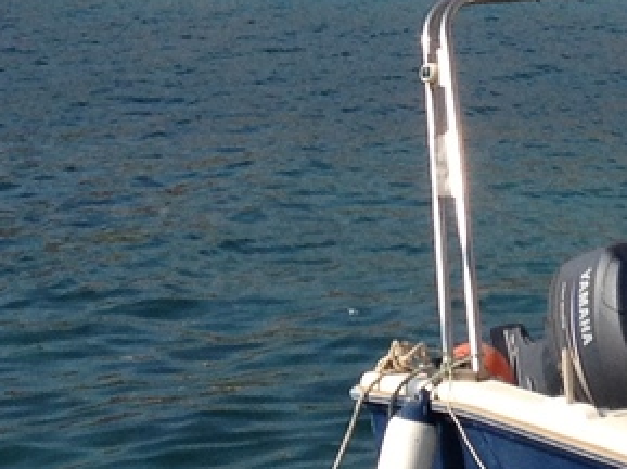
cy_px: -287
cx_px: 564
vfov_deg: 7.5
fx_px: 3510
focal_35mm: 194
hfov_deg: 10.2
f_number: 2.4
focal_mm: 4.28
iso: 50
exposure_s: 1/1623
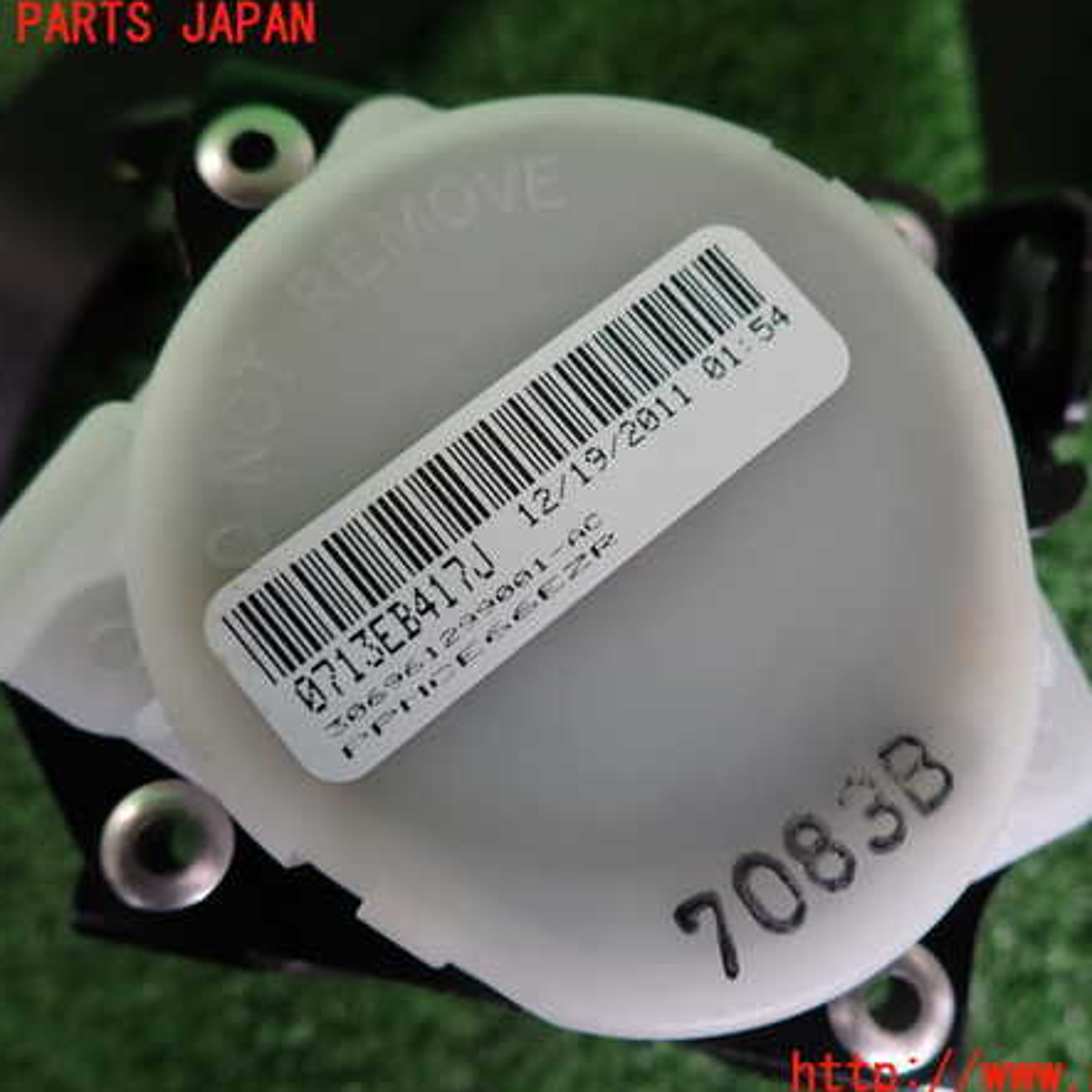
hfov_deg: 53.9
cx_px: 608
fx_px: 1071
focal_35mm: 30
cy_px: 551
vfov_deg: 54.0
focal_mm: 4.5
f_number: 2
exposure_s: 1/40
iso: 200
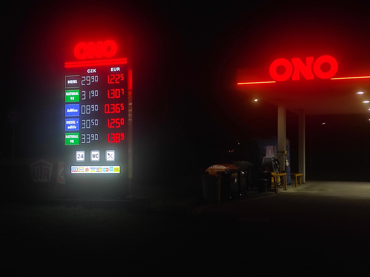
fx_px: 267
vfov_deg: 54.8
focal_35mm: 25
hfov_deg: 69.4
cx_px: 185
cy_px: 138
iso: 145
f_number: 1.89
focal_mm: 5.43
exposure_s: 1/50
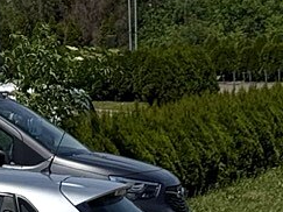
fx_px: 2067
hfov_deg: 7.3
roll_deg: +0.4
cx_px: -397
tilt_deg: +5.6
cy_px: -112
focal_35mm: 253
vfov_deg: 5.8
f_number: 1.78
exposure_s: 1/11364
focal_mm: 6.76
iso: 80
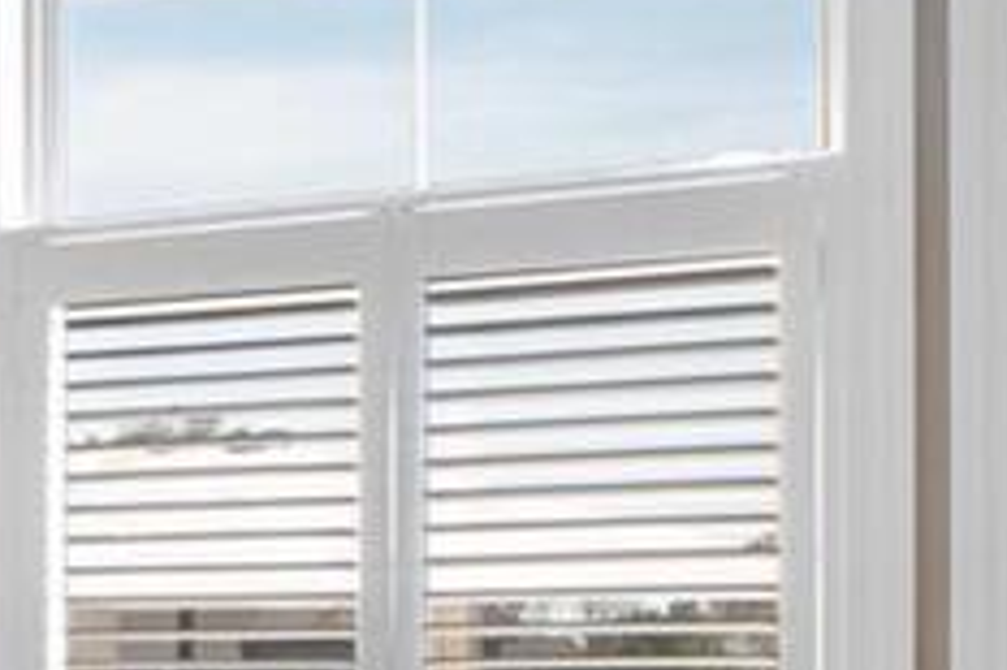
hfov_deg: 13.4
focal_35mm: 110
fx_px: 3075
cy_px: 722
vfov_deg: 12.2
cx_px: -1452
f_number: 10
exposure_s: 1/13
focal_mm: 8
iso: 400
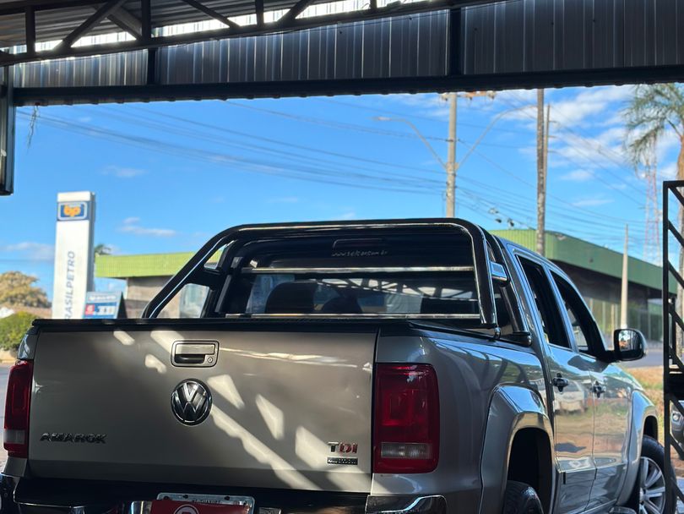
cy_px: 257
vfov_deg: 30.3
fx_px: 949
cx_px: 342
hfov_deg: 39.6
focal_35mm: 48
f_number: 1.78
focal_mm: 6.86
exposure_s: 1/1848
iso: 80
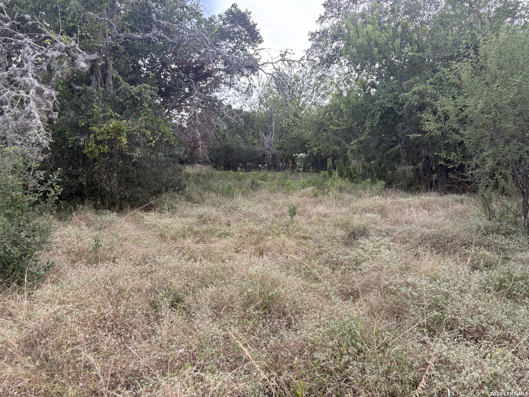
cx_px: 264
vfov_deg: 53.1
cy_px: 198
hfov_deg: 67.3
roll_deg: +0.7
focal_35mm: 26
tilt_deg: -5.4
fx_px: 397
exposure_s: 1/390
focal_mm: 5.96
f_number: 1.6
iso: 64
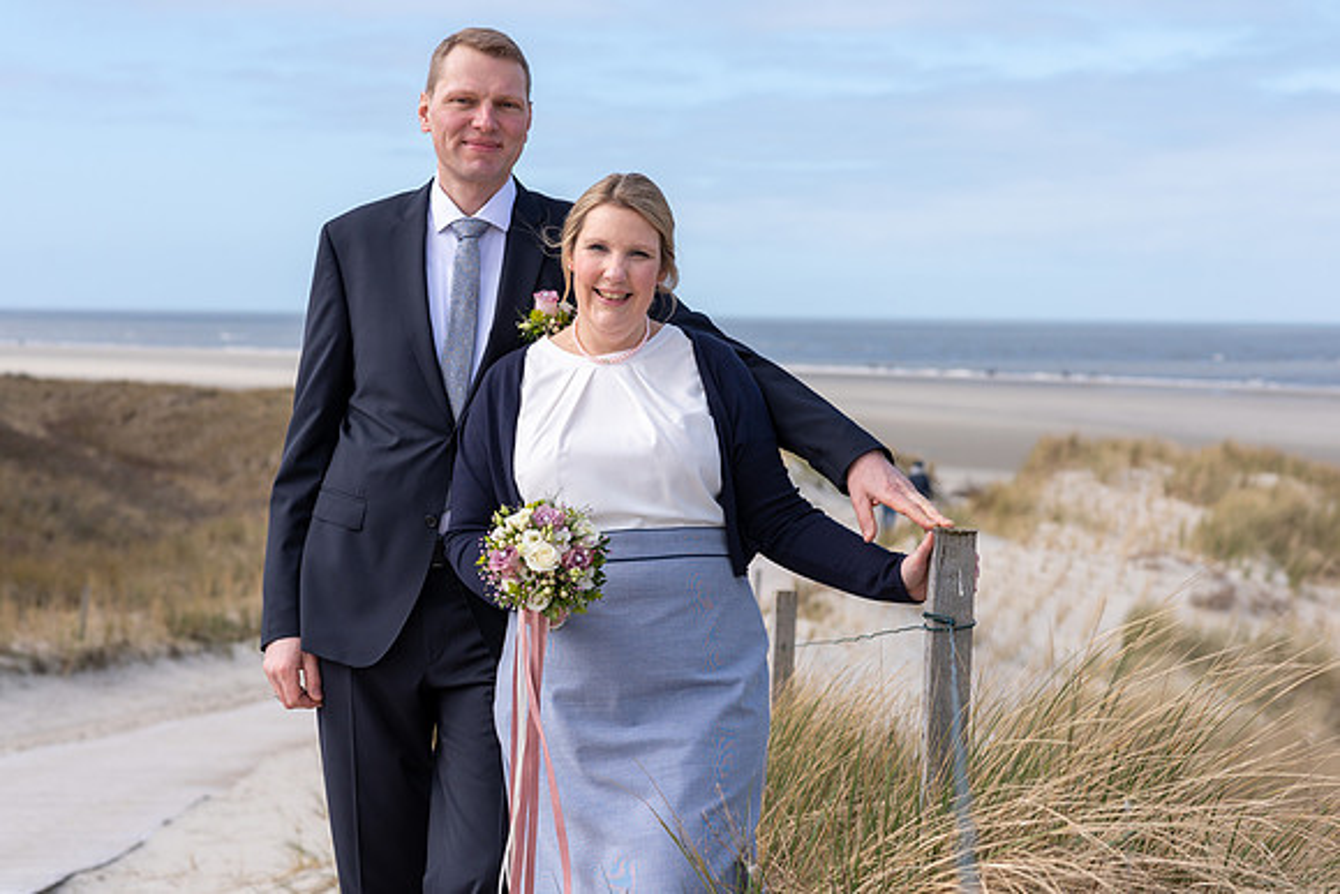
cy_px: 447
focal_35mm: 89
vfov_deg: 15.4
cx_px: 670
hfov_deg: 22.9
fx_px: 3304
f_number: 5.6
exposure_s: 1/640
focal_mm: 85
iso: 100
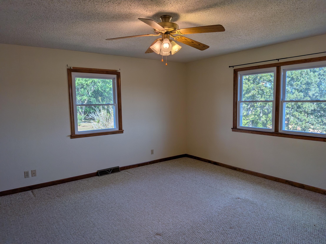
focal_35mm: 24
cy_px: 122
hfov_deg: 71.6
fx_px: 226
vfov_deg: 56.8
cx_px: 163
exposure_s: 1/1033
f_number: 1.7
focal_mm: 4.53
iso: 27
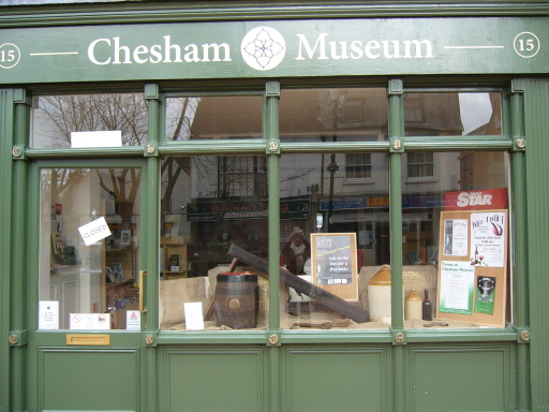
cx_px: 274
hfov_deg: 52.6
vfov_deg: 40.7
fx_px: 555
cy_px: 206
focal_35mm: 35
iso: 50
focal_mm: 5.8
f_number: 2.8
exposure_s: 1/100
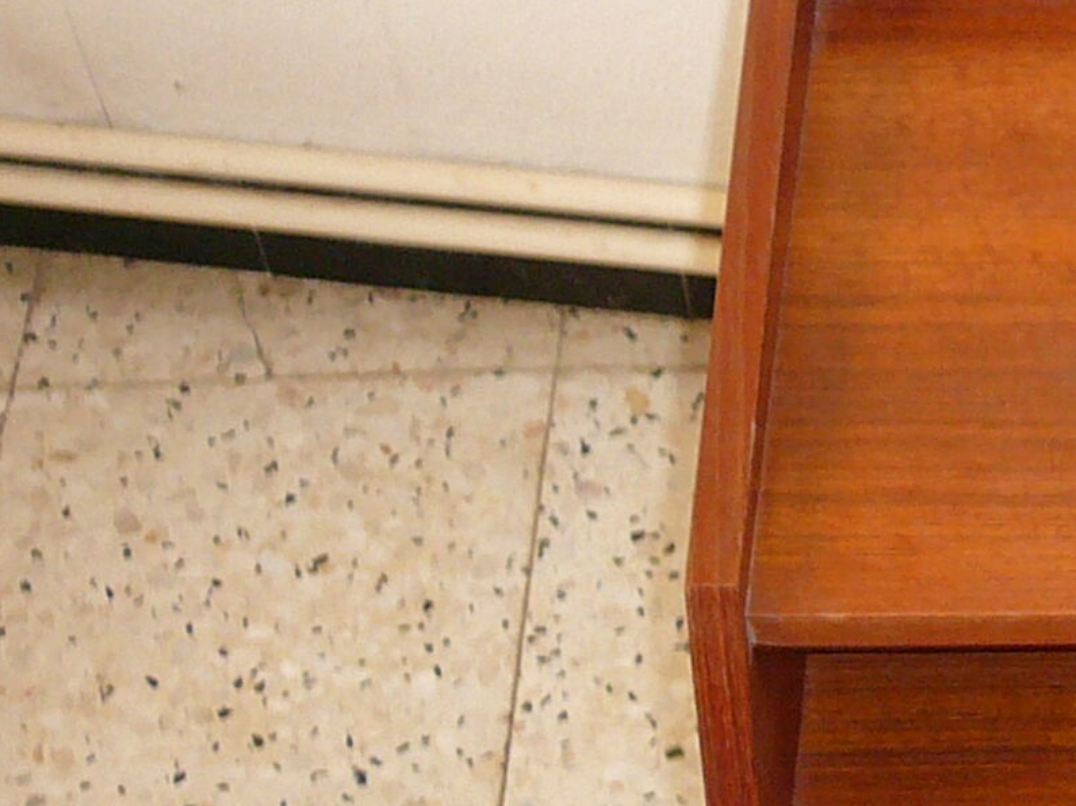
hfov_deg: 14.1
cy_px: 580
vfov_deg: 11.2
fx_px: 4102
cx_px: 1555
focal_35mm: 132
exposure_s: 1/30
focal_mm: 6.1
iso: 125
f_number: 3.1
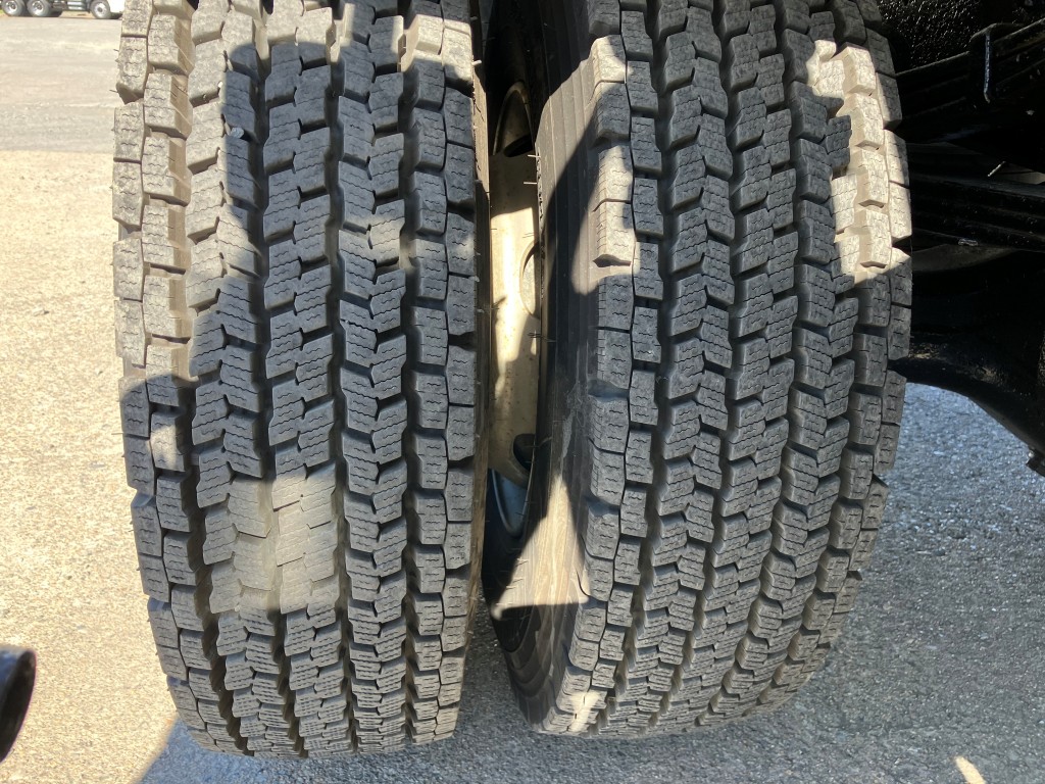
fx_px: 845
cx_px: 522
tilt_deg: -22.5
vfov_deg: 49.7
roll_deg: -2.0
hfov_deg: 63.4
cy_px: 392
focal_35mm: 28
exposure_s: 1/180
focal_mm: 3.99
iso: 32
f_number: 1.8
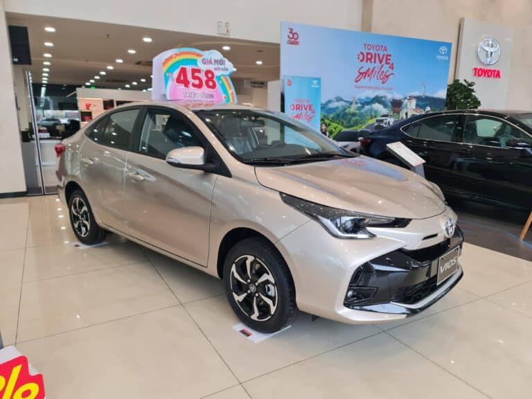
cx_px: 266
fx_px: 384
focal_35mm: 25
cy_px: 200
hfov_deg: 69.4
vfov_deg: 54.9
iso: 100
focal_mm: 7
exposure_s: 1/100
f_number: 1.8
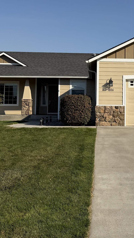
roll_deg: -0.3
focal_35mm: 48
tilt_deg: +5.1
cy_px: 84
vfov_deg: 42.4
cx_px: 109
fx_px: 303
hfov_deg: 24.5
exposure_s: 1/6711
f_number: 1.78
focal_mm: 6.76
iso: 80
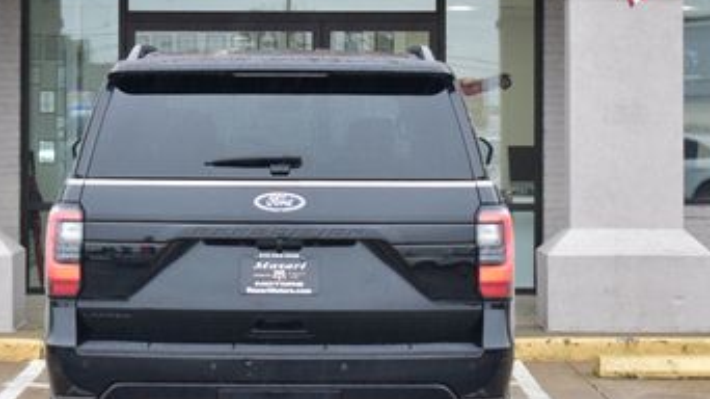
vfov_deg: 12.1
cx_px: 282
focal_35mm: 100
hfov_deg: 21.3
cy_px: 121
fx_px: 1882
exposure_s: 1/80
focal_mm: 34
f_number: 4.5
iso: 200
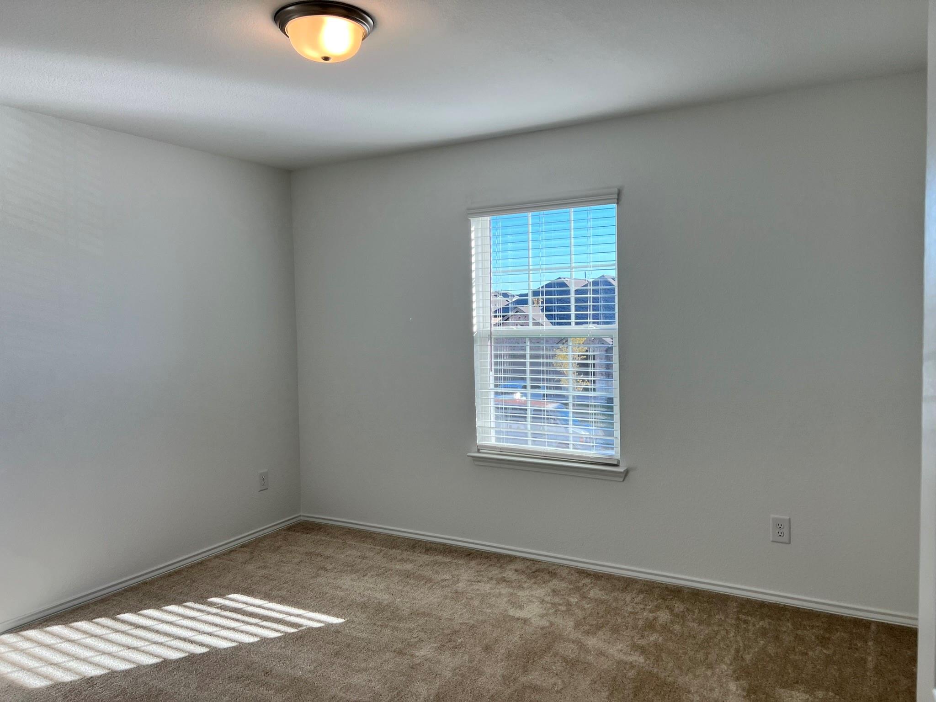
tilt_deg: -3.2
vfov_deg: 53.1
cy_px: 351
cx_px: 468
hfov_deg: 67.3
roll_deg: +1.5
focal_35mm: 26
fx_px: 703
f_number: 1.5
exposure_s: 1/464
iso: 50
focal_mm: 5.7
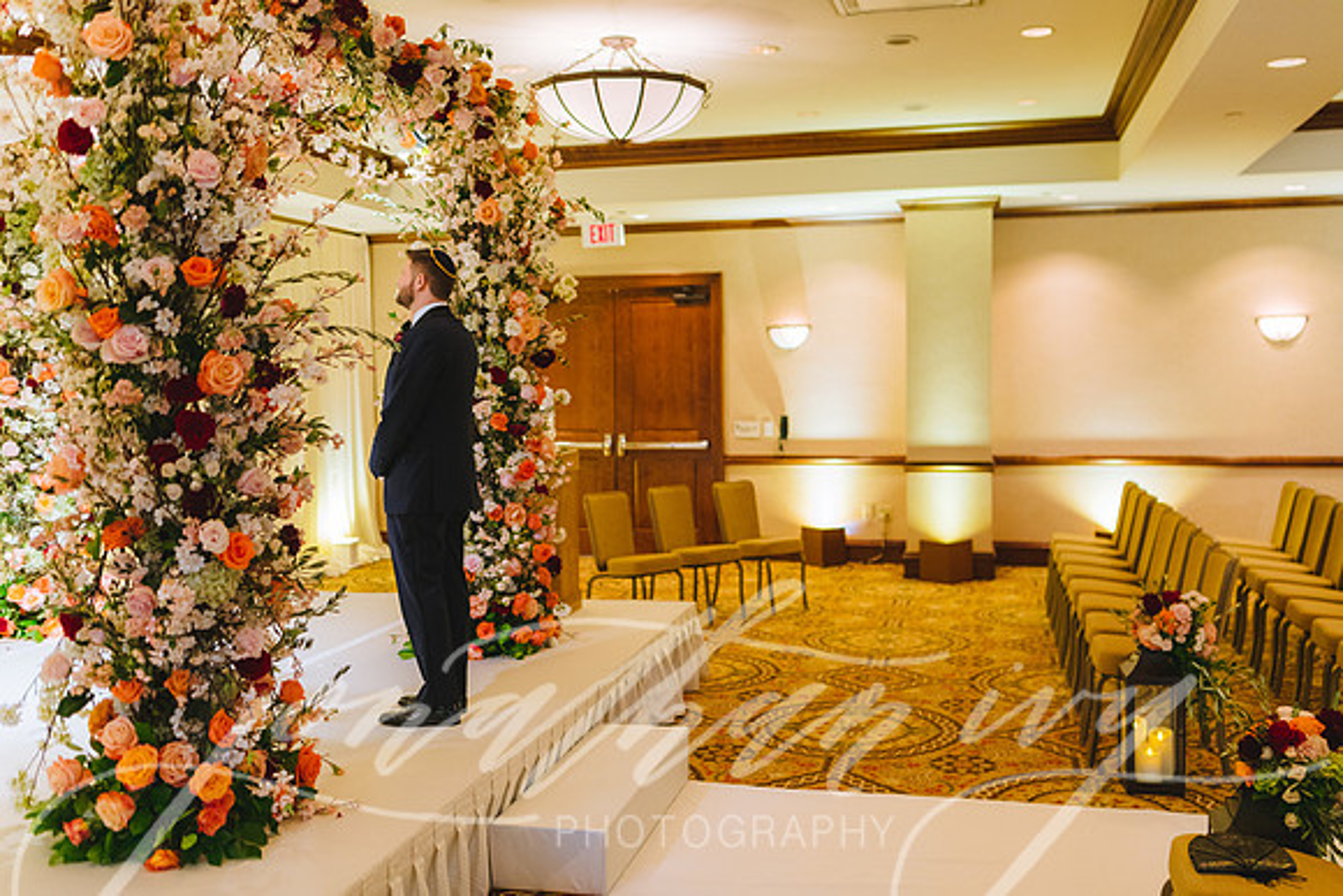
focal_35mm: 35
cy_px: 448
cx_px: 672
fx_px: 1306
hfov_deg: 54.4
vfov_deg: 37.9
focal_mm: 35
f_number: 2
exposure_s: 1/200
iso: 1600
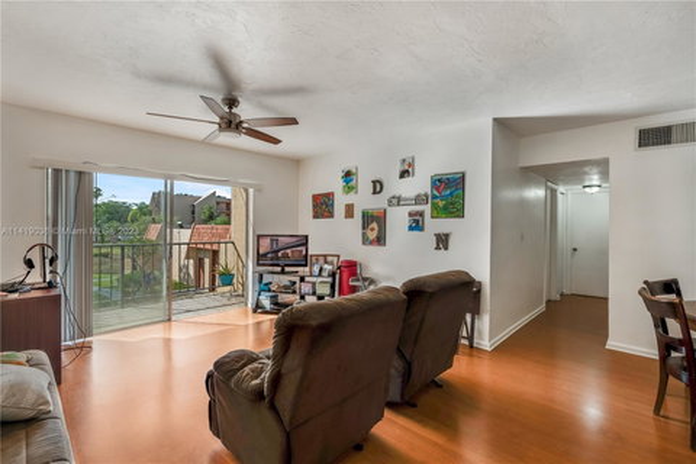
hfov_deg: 96.7
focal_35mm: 16
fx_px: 309
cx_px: 348
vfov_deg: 73.7
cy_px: 232
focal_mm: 16
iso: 100
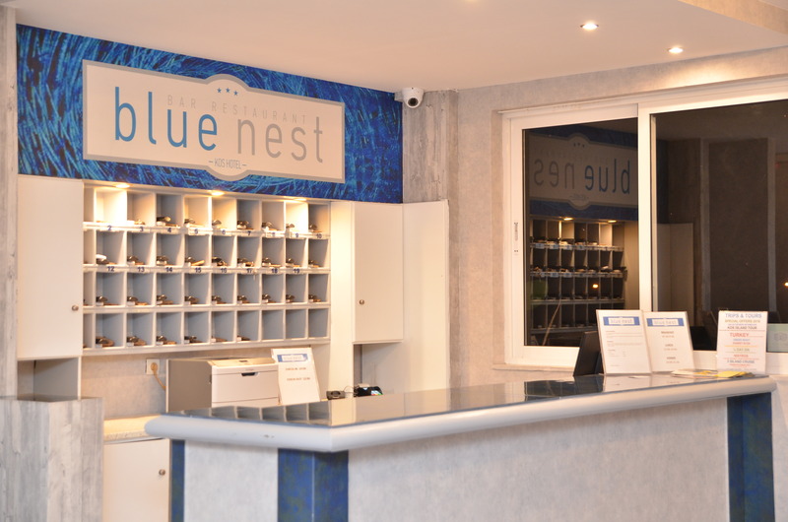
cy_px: 261
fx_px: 1311
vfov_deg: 22.5
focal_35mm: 60
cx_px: 394
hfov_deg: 33.5
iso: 800
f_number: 3.5
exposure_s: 1/40
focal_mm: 40
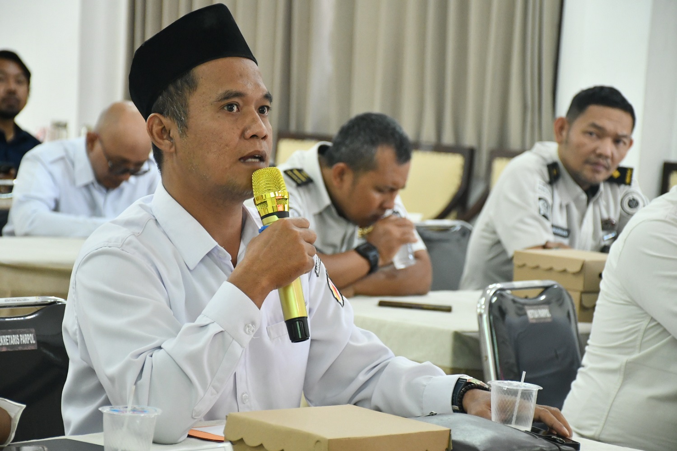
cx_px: 338
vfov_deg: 10.8
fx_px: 2388
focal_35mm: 127
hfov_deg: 16.1
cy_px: 226
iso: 2000
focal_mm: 85
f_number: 5.3
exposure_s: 1/30
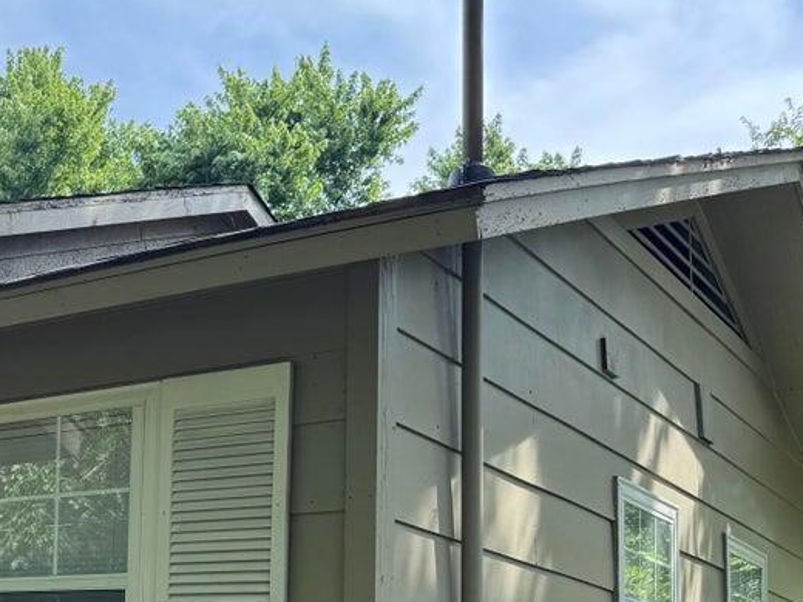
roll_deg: -3.0
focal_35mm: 63
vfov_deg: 22.4
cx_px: -209
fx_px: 1461
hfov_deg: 26.6
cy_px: 597
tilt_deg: +5.3
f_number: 1.78
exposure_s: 1/952
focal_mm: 6.76
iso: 80
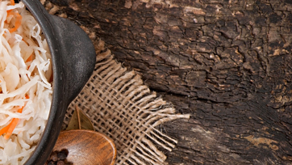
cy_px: 99
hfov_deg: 6.9
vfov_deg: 3.9
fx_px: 2432
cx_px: 20
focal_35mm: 314
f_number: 13
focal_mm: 105
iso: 100
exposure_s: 1/200
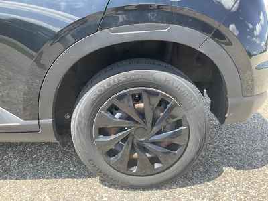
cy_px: 100
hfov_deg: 61.7
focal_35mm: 29
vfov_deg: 48.2
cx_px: 134
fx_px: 225
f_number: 1.8
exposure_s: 1/291
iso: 25
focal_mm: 3
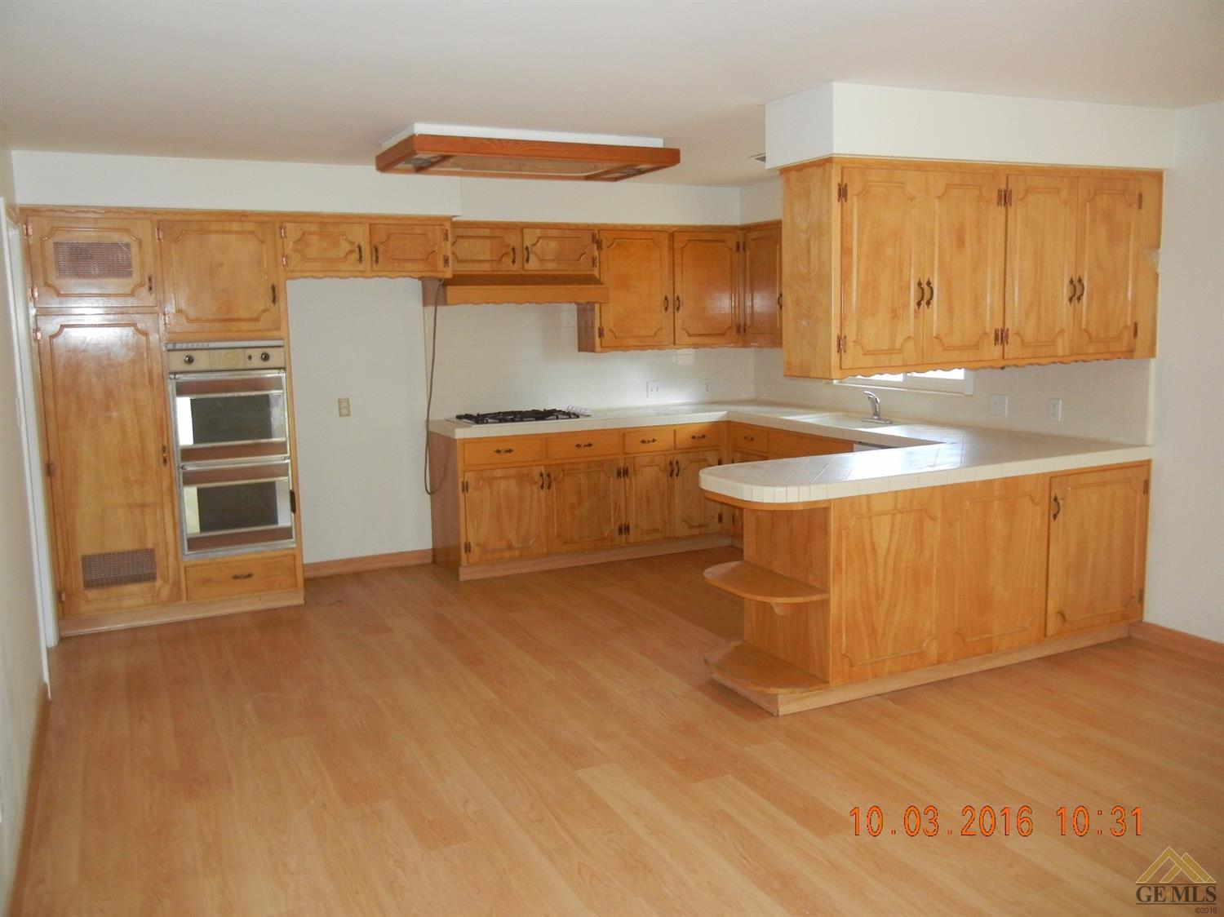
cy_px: 458
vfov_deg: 46.8
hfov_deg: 60.0
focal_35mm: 30
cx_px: 612
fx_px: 1060
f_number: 3.5
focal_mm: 5.4
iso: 365
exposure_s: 1/30
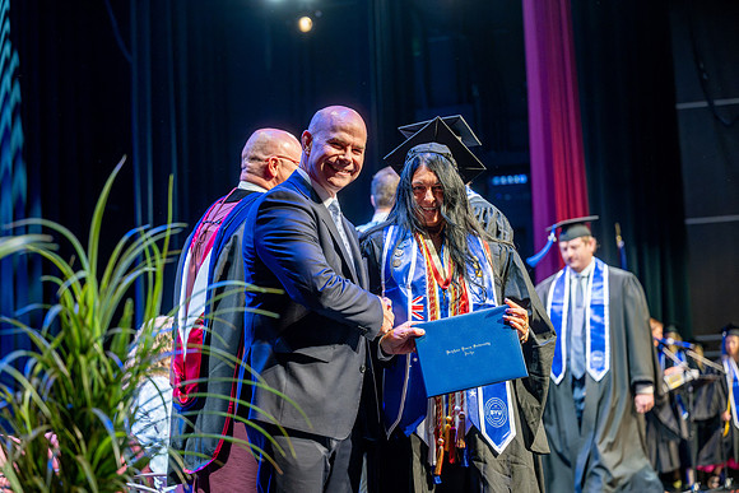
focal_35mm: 70
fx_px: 1437
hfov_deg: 28.8
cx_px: 370
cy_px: 246
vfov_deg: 19.5
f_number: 2.8
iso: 800
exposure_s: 1/200
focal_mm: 70
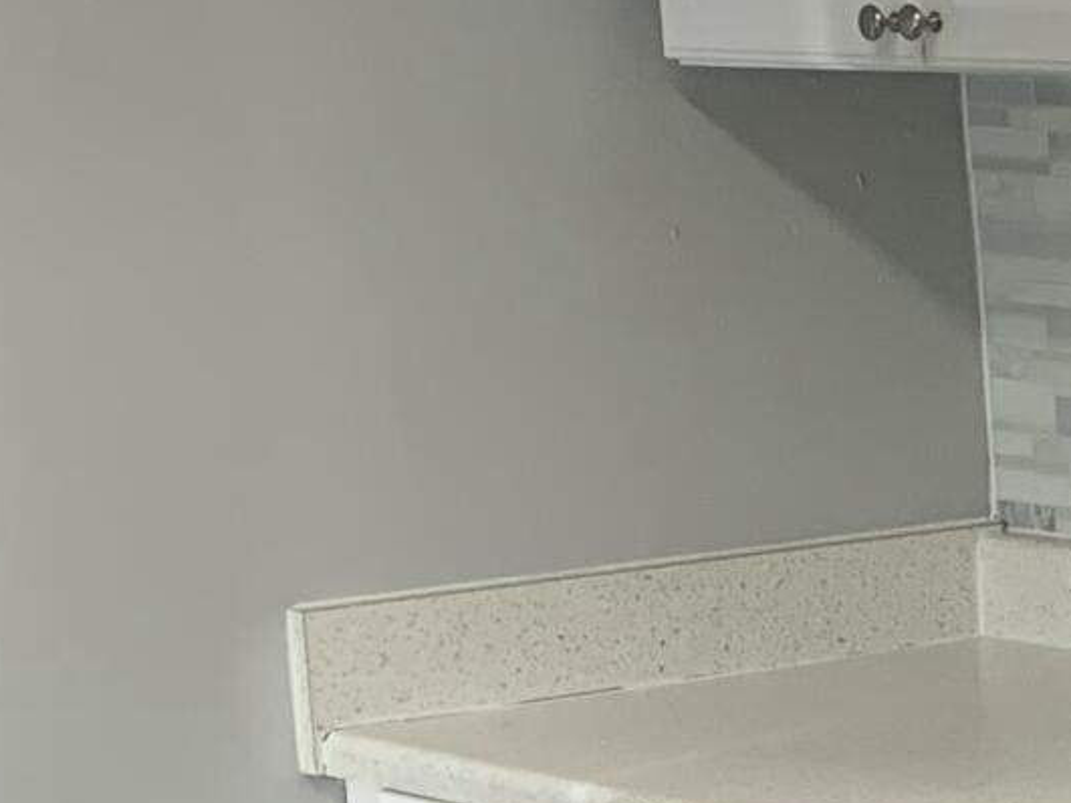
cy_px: 648
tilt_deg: -8.7
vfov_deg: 10.1
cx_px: 2868
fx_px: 4547
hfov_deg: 10.7
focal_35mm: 147
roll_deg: +0.3
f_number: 1.8
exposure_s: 1/120
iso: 80
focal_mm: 4.25
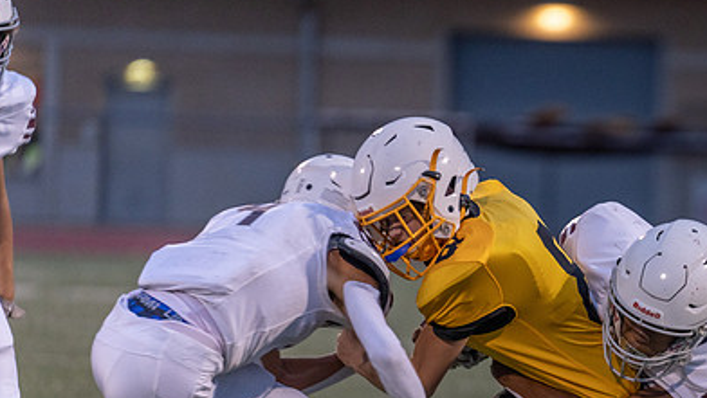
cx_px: 675
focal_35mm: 431
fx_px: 8084
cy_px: 355
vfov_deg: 2.8
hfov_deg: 5.0
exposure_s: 1/1250
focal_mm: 200
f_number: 2.8
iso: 2000
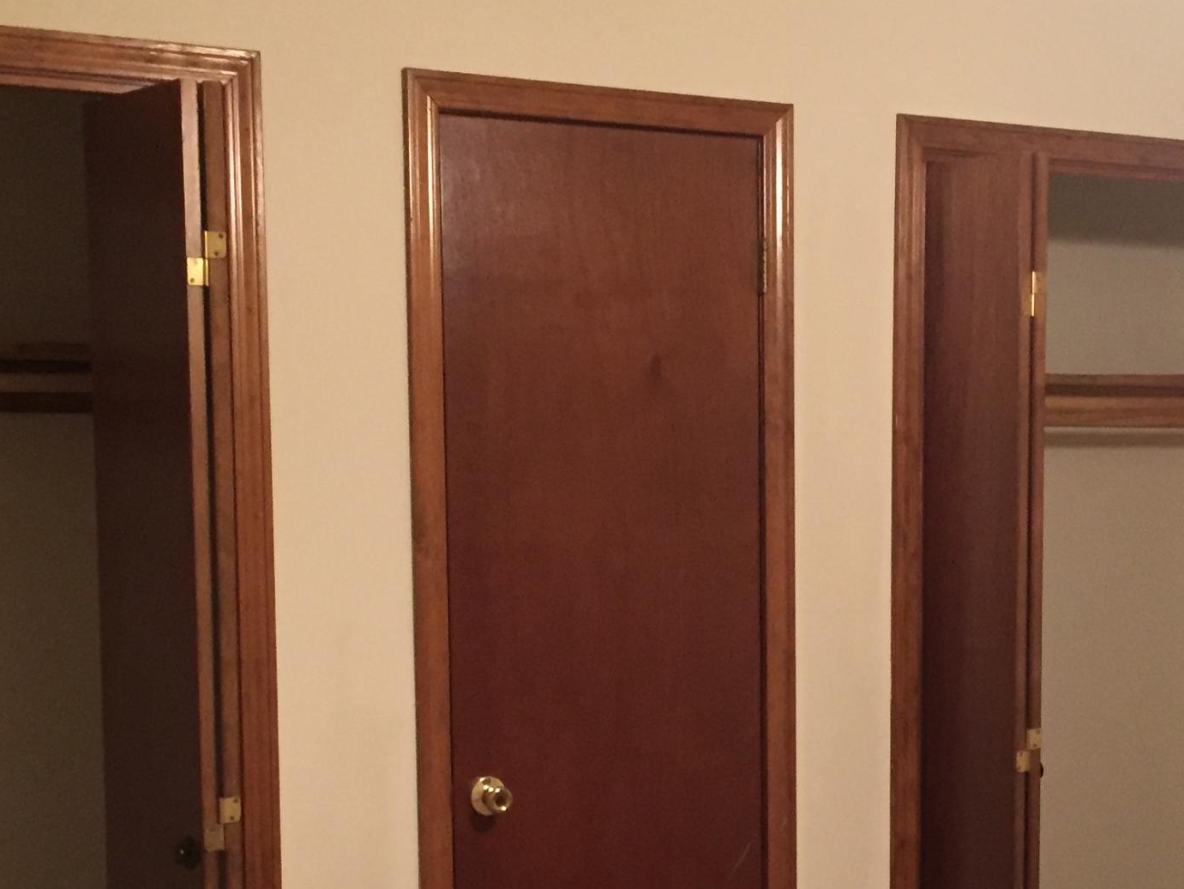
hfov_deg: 30.6
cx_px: 721
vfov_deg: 23.0
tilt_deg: -6.1
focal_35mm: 63
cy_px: 697
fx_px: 2155
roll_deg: -0.8
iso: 250
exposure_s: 1/20
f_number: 2.2
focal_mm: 4.15
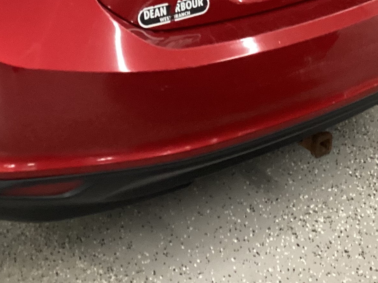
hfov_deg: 22.3
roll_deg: +0.8
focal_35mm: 86
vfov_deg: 16.2
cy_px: -93
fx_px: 939
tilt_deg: -21.6
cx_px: 44
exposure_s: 1/33
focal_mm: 3.3
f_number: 2.4
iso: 320
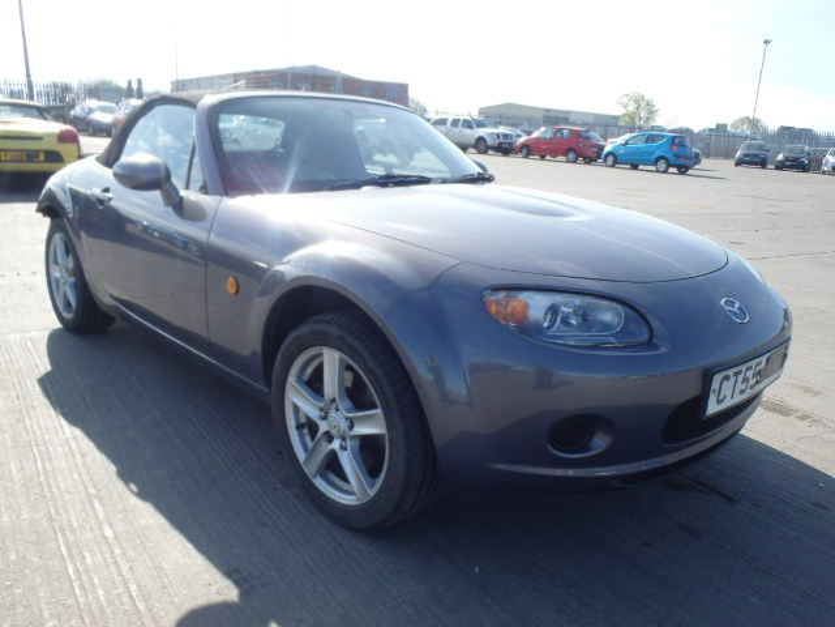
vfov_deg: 49.7
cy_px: 314
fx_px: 675
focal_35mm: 28
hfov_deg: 63.4
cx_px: 418
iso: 125
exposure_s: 1/400
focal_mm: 5
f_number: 3.9
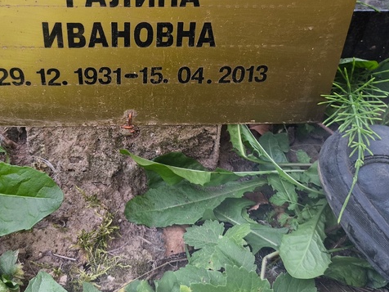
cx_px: 176
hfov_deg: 44.7
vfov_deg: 34.0
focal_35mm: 42
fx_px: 472
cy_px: 98
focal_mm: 4.71
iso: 50
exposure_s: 1/143
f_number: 1.7
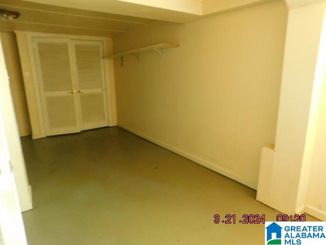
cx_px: 163
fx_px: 217
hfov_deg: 73.9
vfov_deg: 58.9
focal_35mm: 23
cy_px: 122
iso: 800
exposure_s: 1/6
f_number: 3
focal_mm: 4
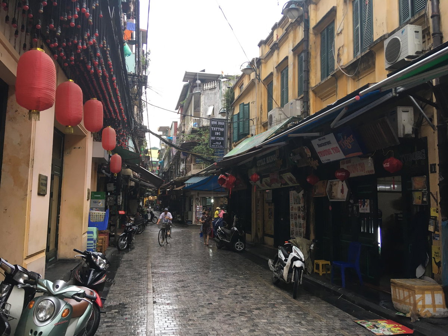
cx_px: 224
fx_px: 375
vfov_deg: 48.2
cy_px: 168
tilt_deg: +6.3
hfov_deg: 61.7
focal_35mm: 29
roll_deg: -1.9
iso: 32
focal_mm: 4.15
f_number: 2.2
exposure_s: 1/33
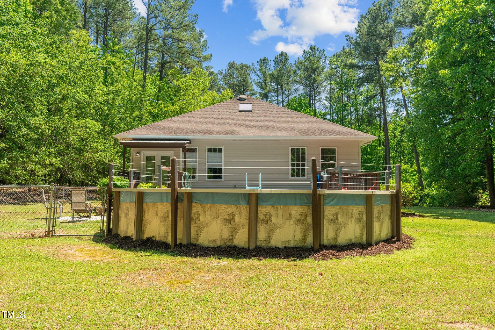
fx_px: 392
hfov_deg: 64.5
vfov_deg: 45.7
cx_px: 248
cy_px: 165
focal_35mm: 28
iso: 320
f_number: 8
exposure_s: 1/125
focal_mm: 28.5
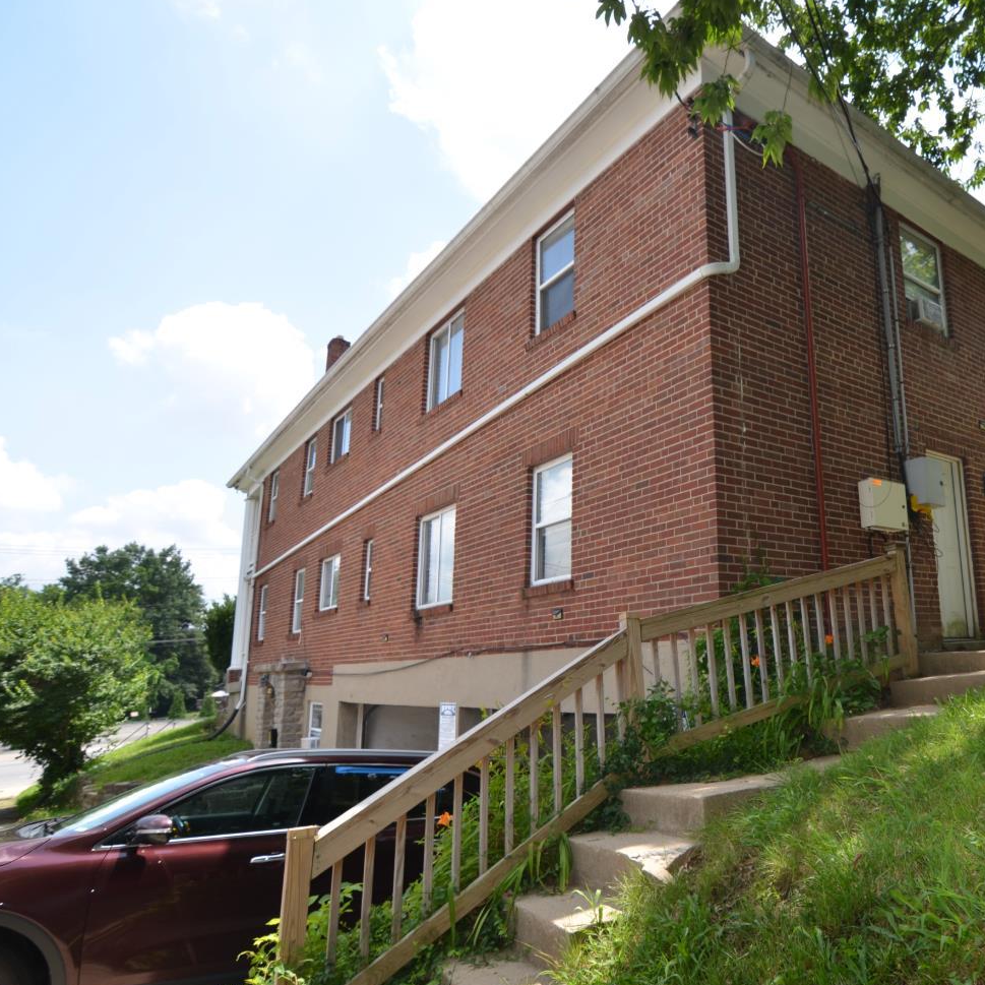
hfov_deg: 65.5
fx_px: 697
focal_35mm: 22
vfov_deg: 70.5
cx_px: 757
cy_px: 497
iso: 100
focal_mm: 11
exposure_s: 1/250
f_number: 6.3
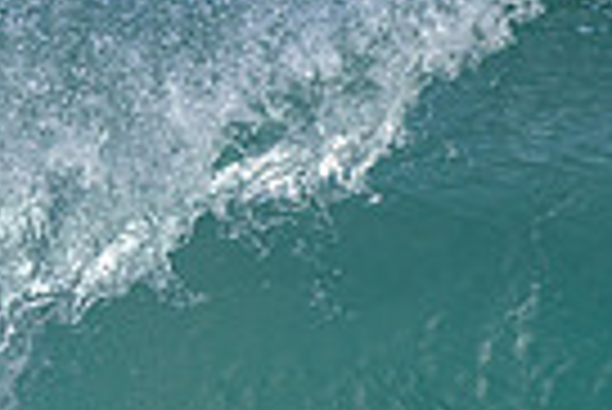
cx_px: -10
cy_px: 639
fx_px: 61469
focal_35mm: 3612
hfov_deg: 0.6
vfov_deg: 0.4
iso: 280
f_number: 6.3
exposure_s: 1/2000
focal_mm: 800
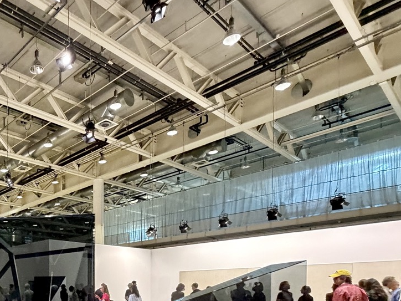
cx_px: 33
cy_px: 299
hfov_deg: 53.2
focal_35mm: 29
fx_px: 336
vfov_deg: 42.0
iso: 500
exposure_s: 1/50
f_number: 2.2
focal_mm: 2.22
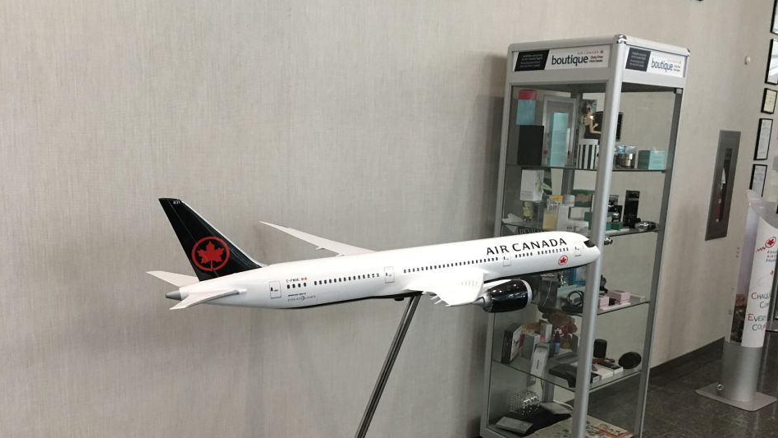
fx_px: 660
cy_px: 266
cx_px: 389
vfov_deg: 36.5
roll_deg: -2.7
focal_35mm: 32
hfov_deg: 61.0
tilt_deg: -9.6
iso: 80
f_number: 2.2
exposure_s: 1/15
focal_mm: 4.15
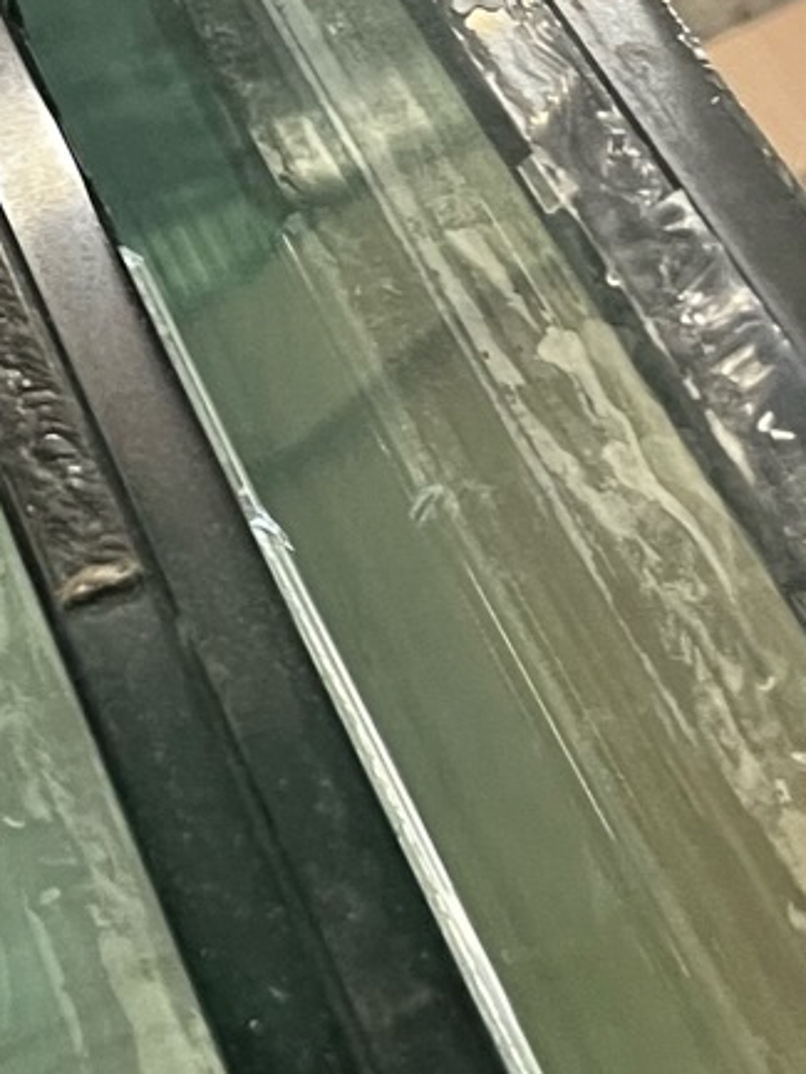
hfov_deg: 10.9
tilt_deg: -36.2
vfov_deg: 15.9
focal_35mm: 123
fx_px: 3817
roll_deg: +1.4
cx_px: -828
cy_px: 284
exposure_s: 1/50
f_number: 1.6
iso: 200
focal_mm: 5.1
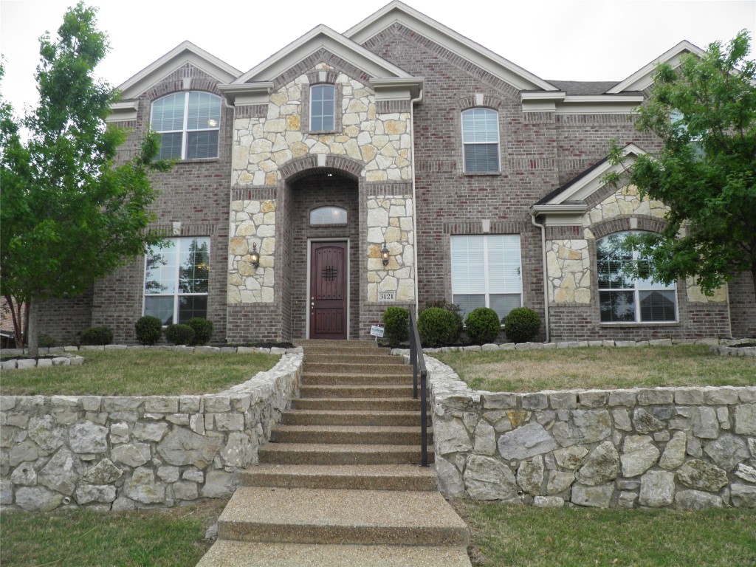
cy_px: 284
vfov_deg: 49.7
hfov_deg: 63.4
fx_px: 612
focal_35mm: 28
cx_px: 378
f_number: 5
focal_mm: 4.9
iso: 50
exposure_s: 1/50
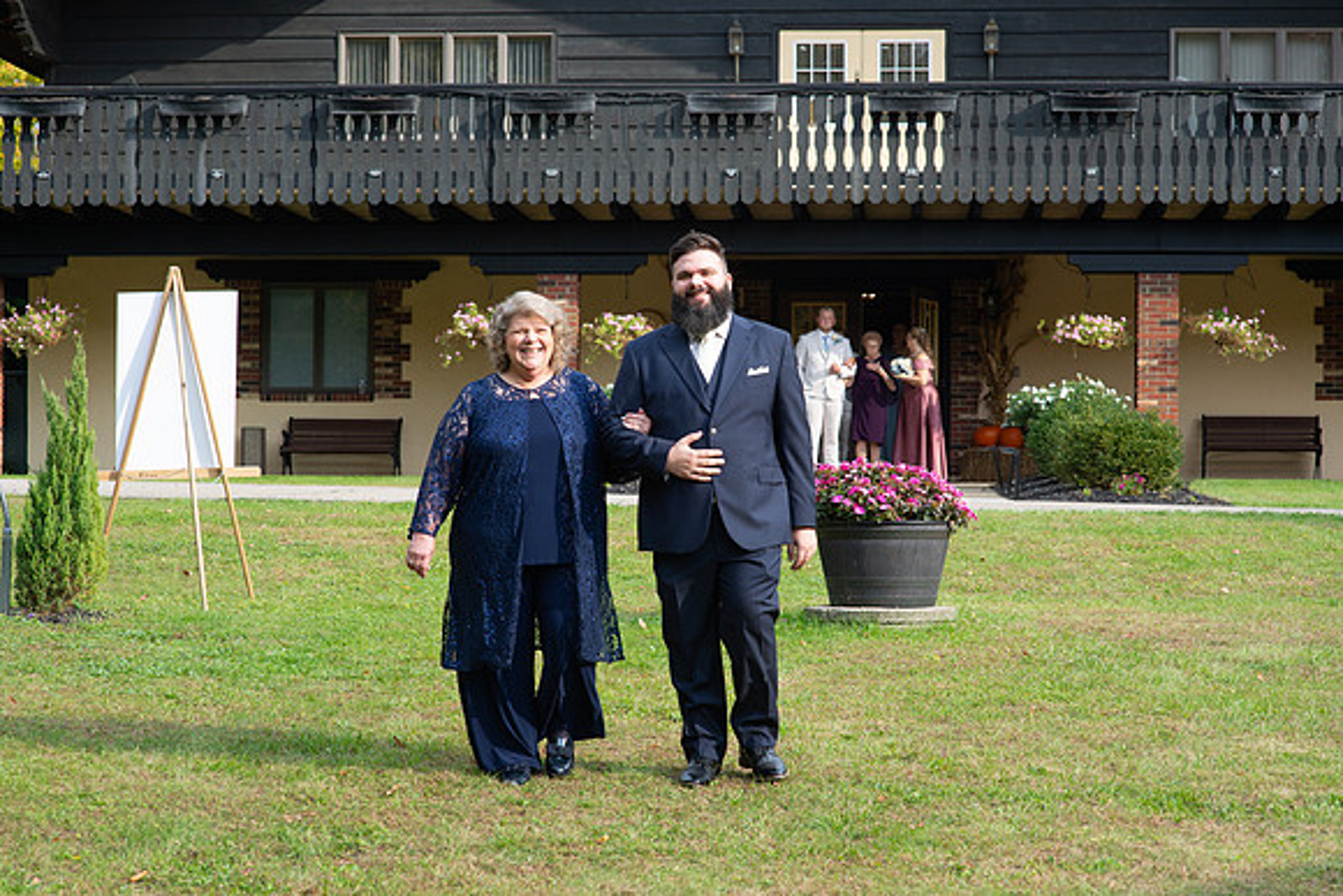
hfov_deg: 23.0
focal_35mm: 88
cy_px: 463
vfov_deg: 15.5
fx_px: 3296
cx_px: 694
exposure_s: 1/640
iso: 640
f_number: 7.1
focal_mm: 85
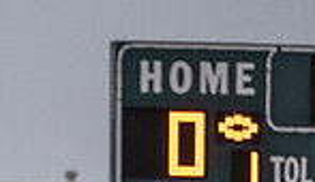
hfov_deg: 2.9
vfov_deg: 1.7
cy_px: 489
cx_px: -213
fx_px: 6181
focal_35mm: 735
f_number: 2.8
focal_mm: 143
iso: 2500
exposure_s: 1/1250
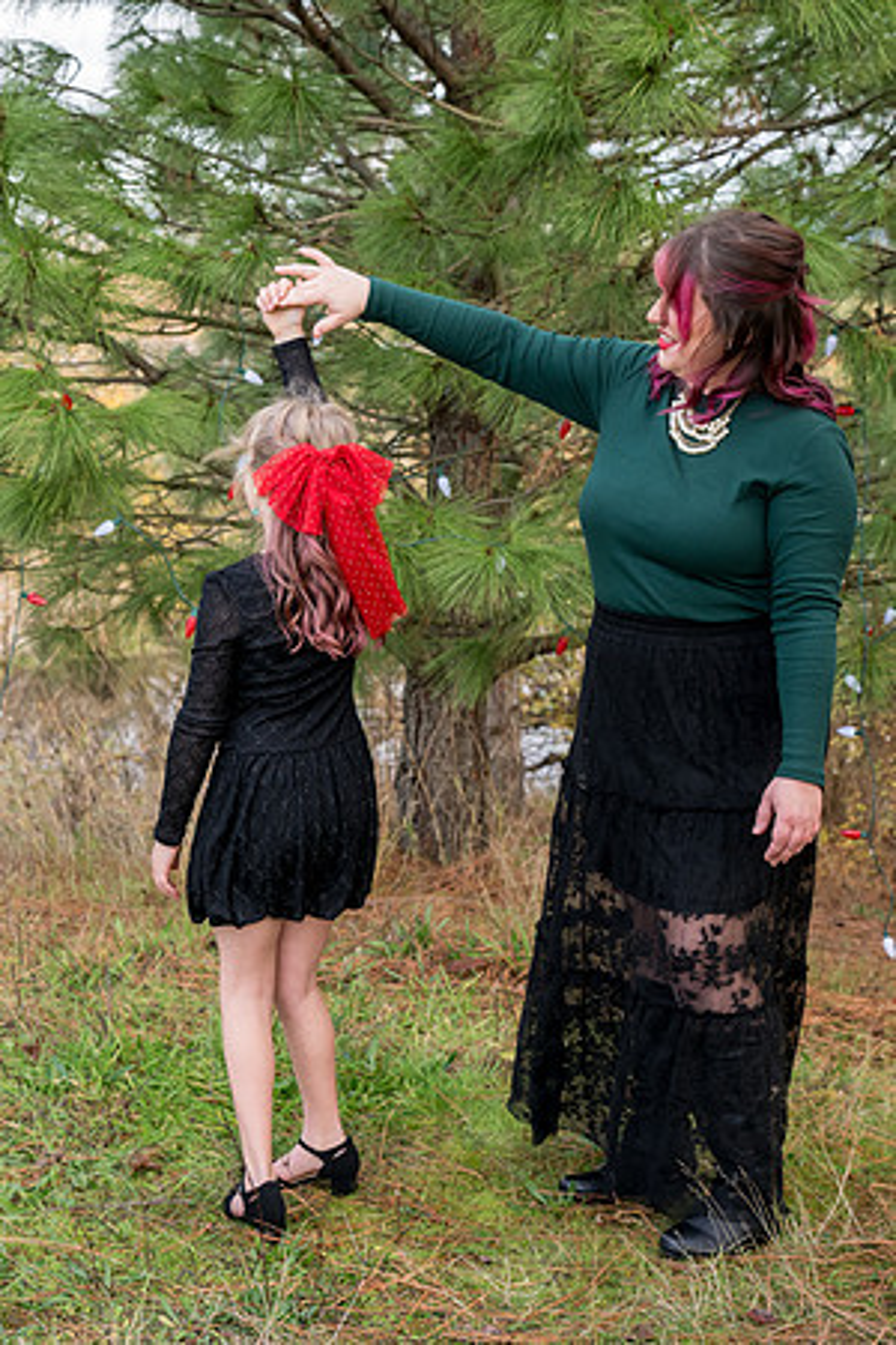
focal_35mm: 58
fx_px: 2165
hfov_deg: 23.4
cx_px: 448
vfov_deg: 34.5
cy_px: 672
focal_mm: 39
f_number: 5
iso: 400
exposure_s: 1/320
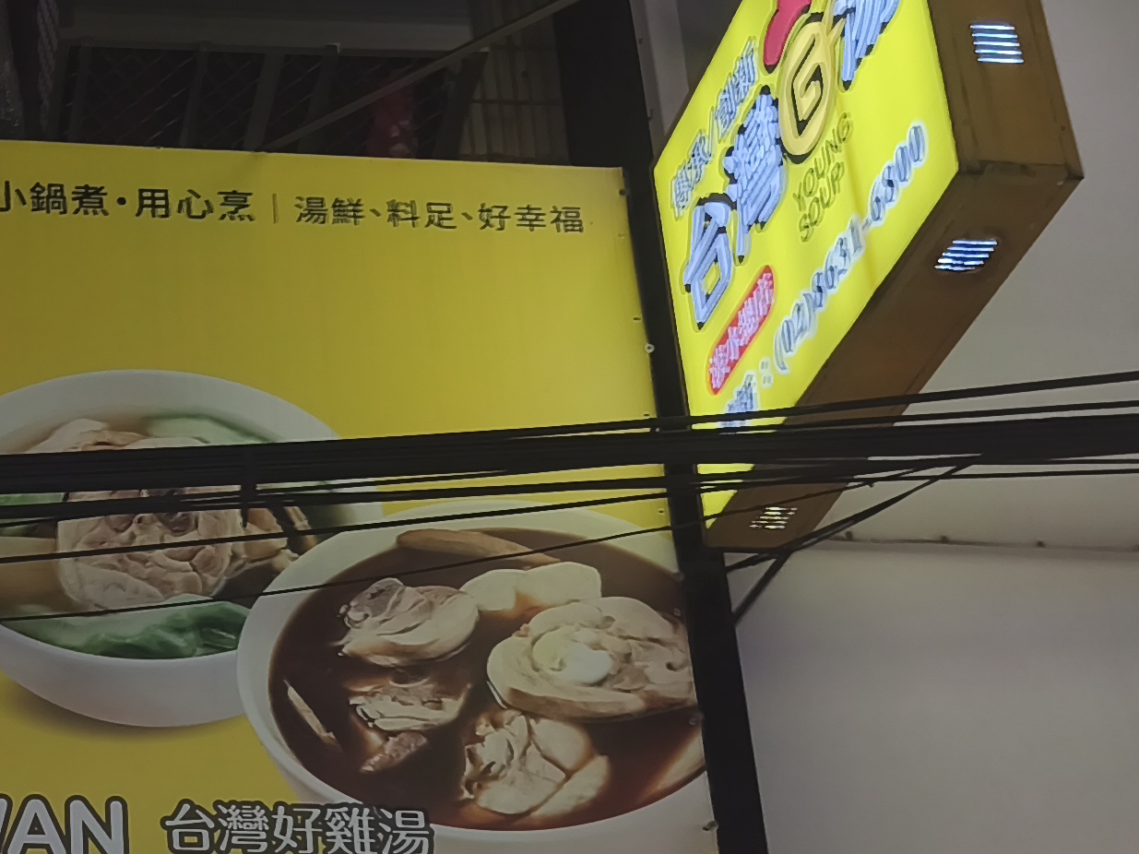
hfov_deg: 24.6
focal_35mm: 76
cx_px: 29
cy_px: 858
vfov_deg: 18.8
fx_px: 2500
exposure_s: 1/60
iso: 200
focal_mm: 6.18
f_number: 1.65
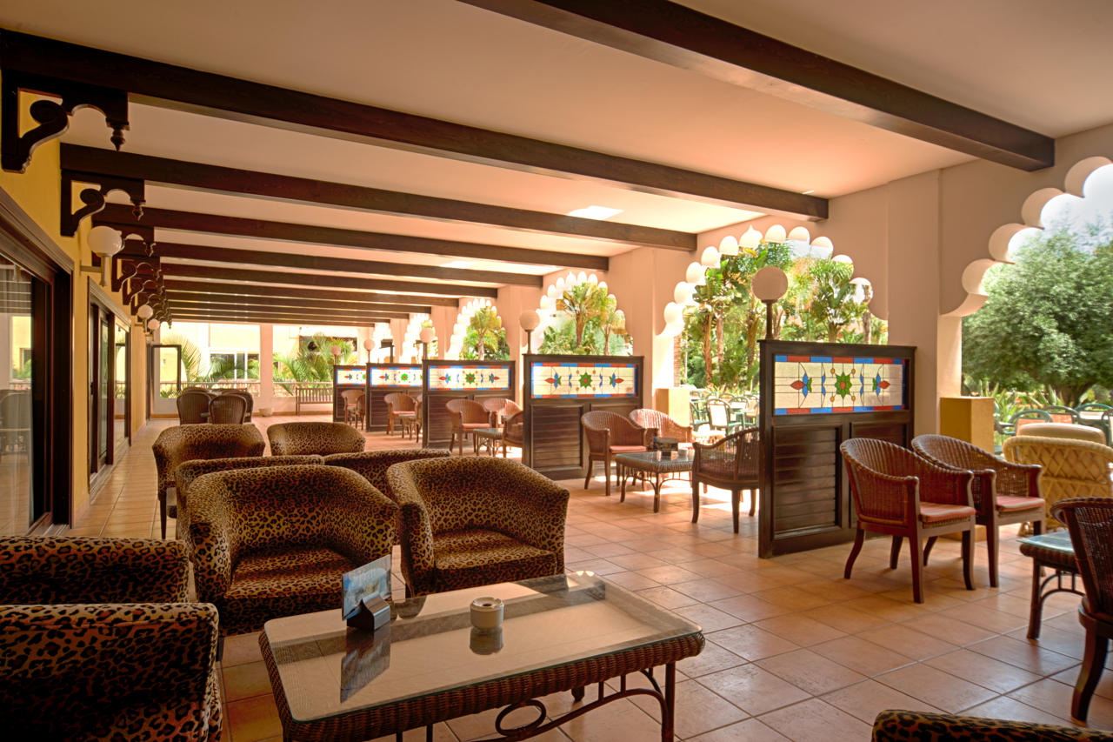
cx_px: 556
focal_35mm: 22
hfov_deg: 78.6
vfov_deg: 57.2
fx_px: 680
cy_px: 371
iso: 200
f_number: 8
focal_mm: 22
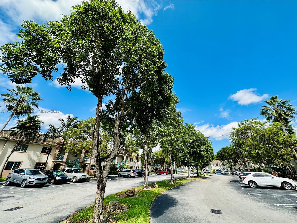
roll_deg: -0.9
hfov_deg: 102.1
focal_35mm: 14
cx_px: 148
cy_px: 112
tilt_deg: +25.4
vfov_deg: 85.7
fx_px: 120
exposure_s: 1/895
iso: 40
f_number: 2.2
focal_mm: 2.22
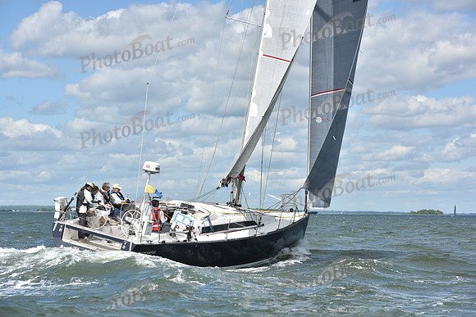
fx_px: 1349
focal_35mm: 102
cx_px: 238
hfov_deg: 20.0
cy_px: 158
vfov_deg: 13.4
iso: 320
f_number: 7.1
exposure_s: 1/1600
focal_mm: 102
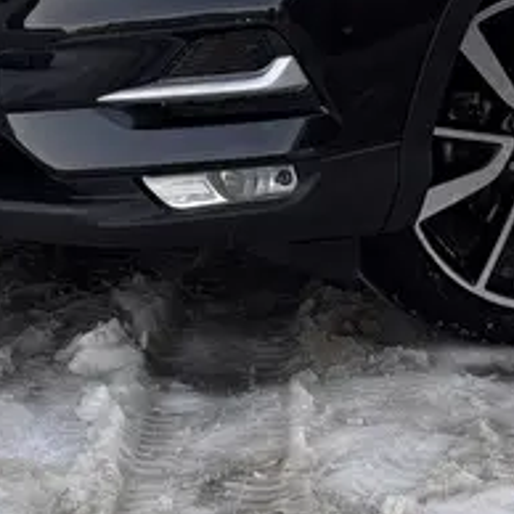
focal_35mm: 175
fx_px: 2940
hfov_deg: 9.9
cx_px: 490
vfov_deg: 9.8
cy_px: -125
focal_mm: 6.76
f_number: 1.78
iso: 64
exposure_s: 1/172
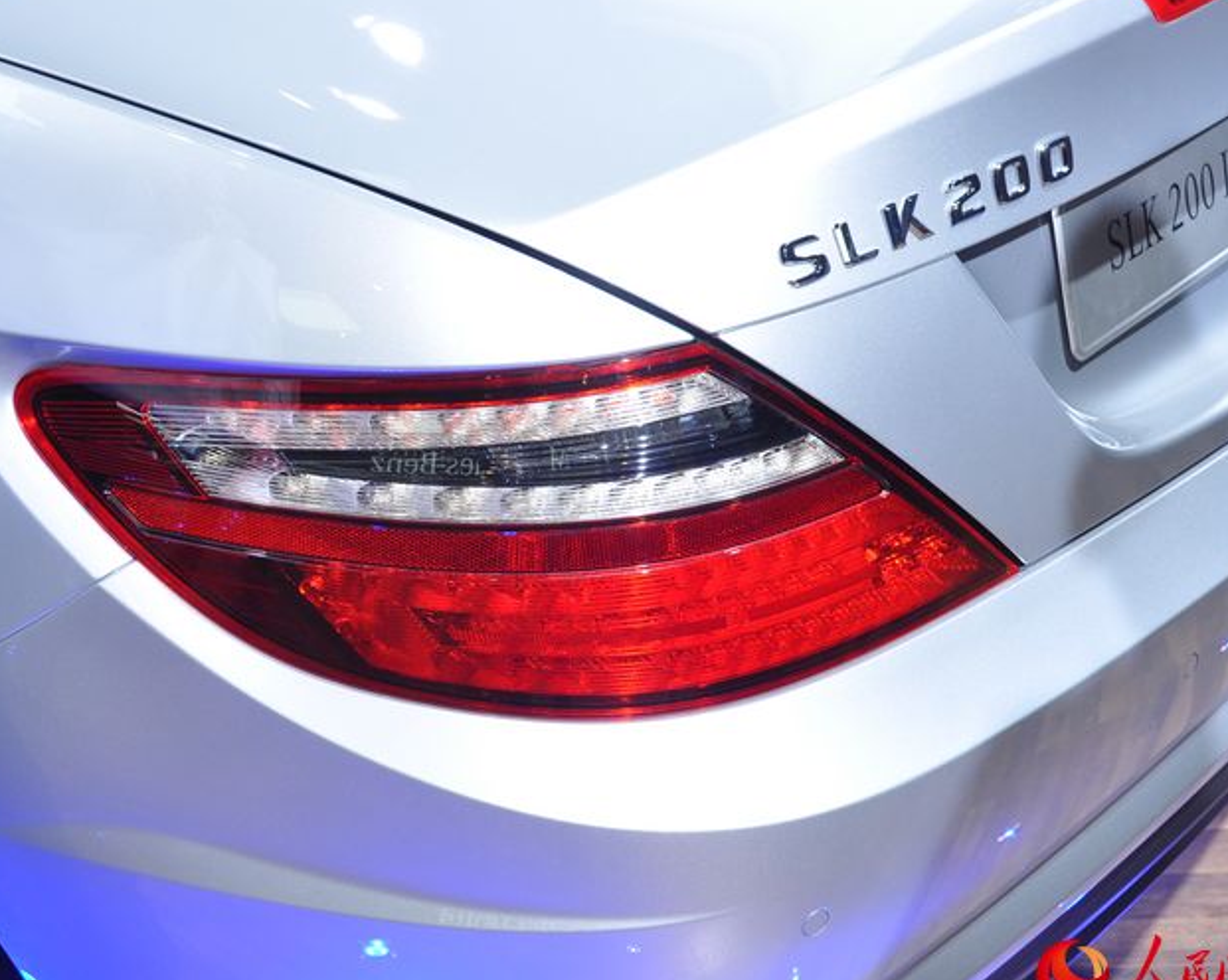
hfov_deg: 32.5
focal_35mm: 58
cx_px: 611
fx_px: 2107
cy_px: 499
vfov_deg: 26.2
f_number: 5.6
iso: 640
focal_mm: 32
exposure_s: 1/80
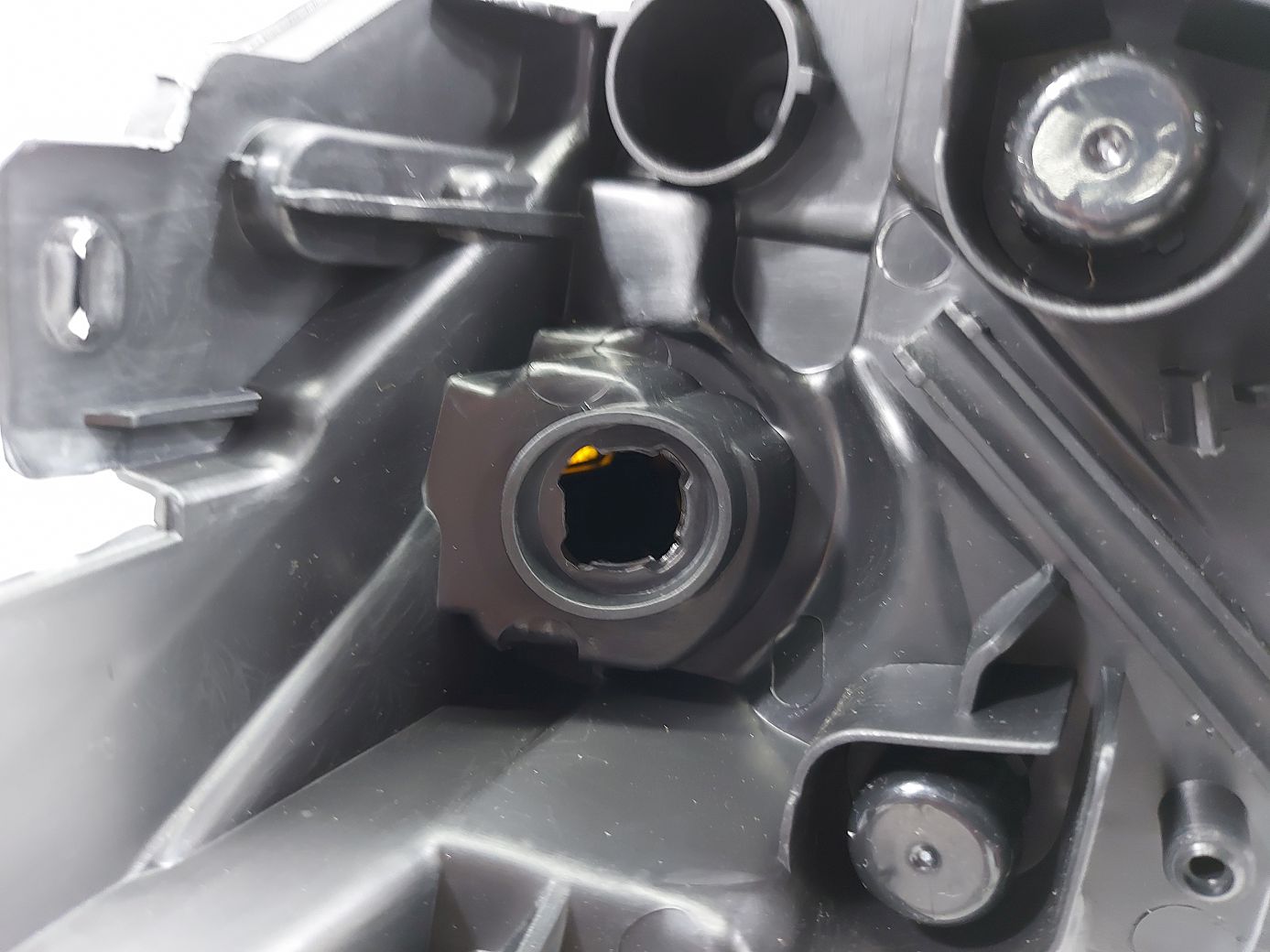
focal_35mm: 24
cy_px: 476
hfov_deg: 71.6
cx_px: 635
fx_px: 880
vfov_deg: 56.8
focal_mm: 5.23
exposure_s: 1/25
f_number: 1.8
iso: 250
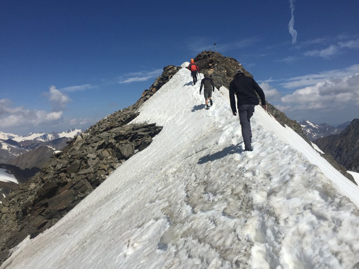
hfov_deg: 61.7
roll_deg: +1.7
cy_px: 134
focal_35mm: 29
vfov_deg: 48.2
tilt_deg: -3.4
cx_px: 180
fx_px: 301
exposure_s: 1/6623
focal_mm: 4.15
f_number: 2.2
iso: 32
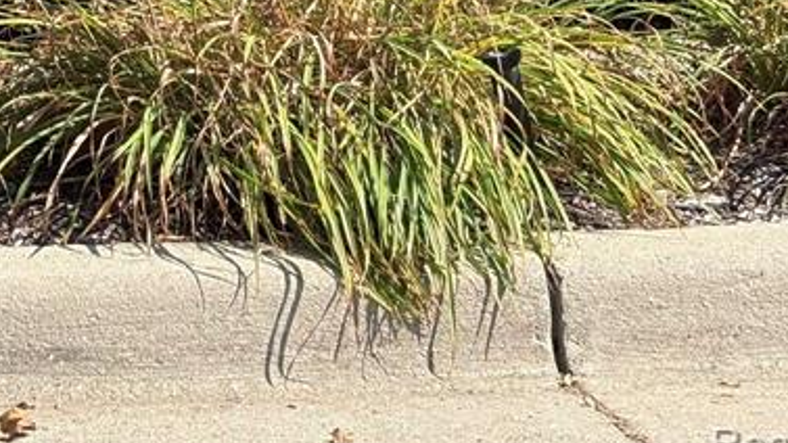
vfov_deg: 7.7
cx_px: -148
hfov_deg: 13.6
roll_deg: +1.8
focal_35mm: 154
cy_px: -326
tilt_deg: -0.4
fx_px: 3218
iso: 50
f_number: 1.6
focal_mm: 5.96
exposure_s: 1/1667
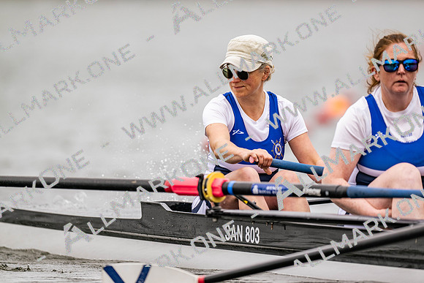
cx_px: 212
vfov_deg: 2.3
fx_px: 7068
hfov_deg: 3.4
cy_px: 142
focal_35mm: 600
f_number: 4
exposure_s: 1/2500
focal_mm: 600
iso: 360
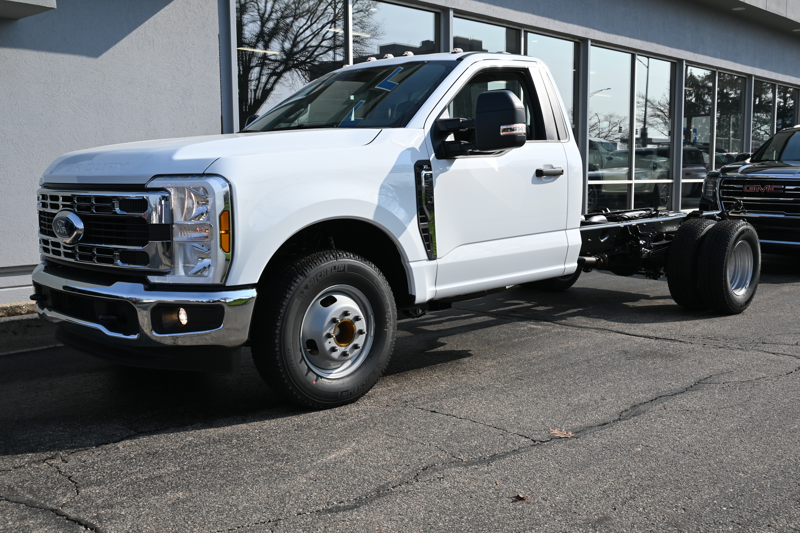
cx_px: 400
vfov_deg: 36.9
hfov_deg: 53.1
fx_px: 800
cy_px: 266
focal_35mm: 36
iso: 100
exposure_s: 1/400
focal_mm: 24
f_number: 7.1
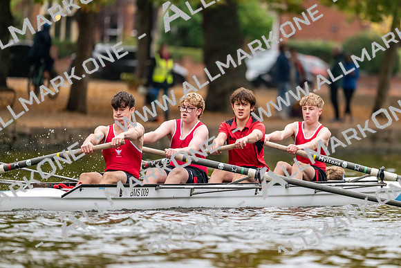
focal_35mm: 400
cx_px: 200
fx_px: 4456
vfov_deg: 3.4
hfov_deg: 5.2
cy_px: 134
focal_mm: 400
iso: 4000
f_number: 4.5
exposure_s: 1/2000
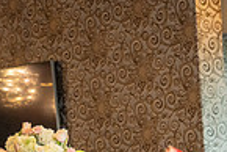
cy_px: 306
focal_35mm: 147
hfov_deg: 13.3
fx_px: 928
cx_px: 329
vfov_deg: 8.8
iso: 800
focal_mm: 32
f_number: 2.8
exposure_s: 1/200
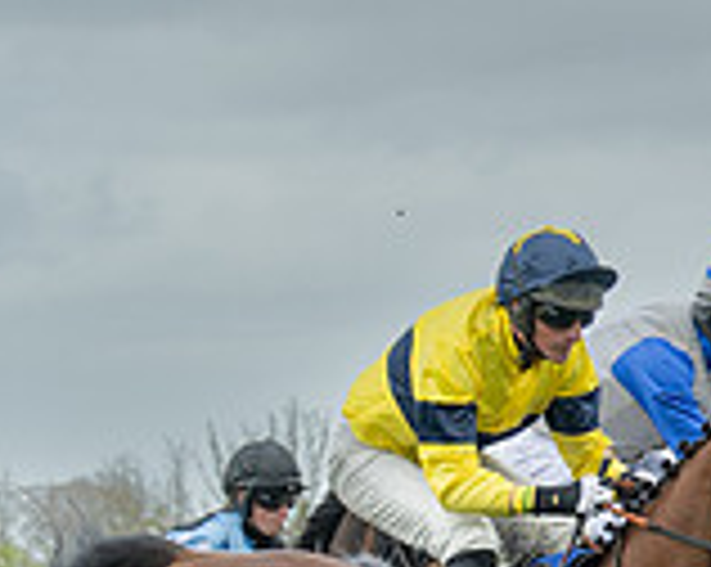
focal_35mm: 361
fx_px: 7587
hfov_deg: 5.3
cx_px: 1471
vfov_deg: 4.3
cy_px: 896
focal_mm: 70
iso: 400
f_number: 5
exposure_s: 1/1000
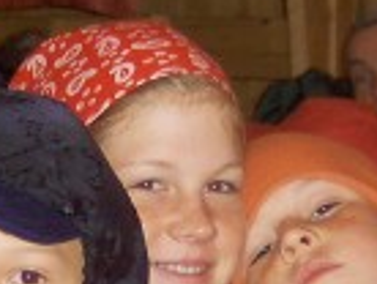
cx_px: 156
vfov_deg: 7.8
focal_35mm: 190
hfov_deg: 10.4
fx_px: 2073
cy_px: 360
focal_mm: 7.5
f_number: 2.8
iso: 100
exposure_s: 1/60
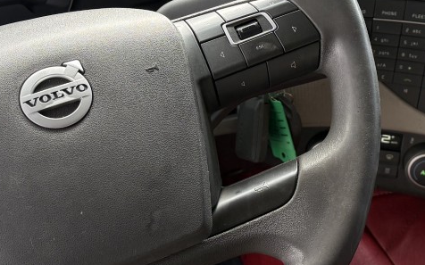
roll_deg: -1.6
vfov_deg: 16.8
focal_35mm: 77
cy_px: 73
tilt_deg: -39.4
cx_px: 251
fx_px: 891
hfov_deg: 26.8
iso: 100
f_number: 1.78
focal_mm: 6.76
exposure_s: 1/168
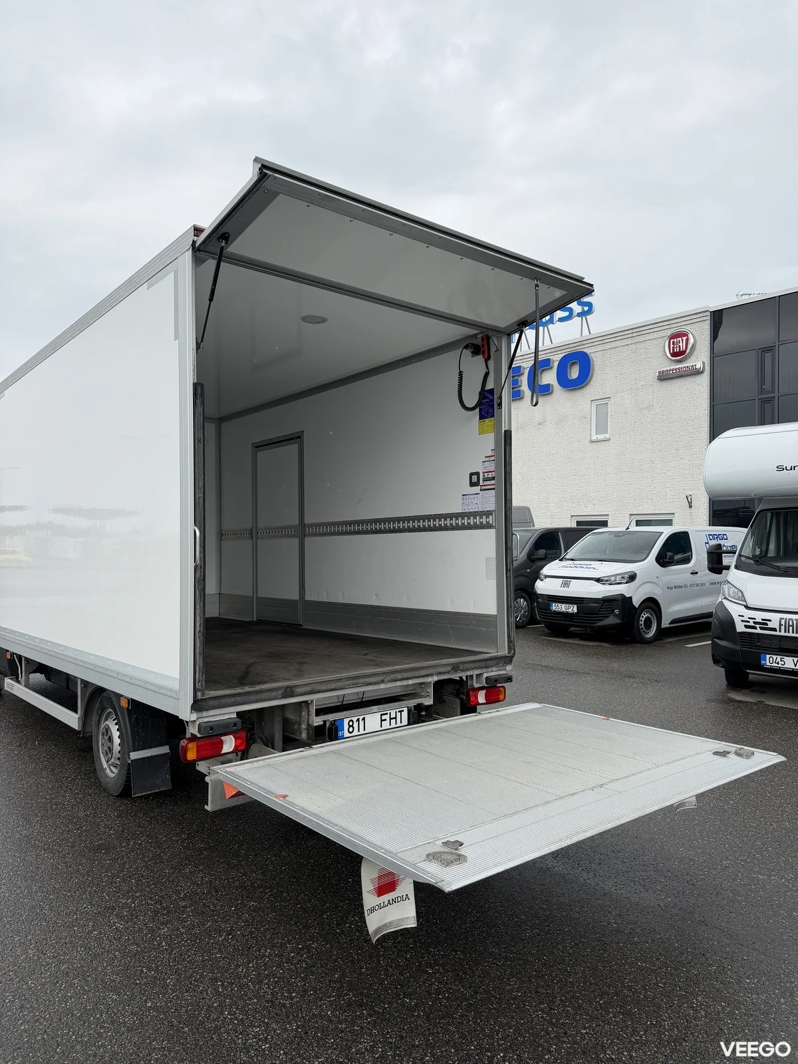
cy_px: 532
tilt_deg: +0.1
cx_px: 399
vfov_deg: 71.6
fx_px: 738
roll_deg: -0.9
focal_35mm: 24
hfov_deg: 56.8
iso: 80
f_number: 1.78
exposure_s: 1/1949
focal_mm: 6.76
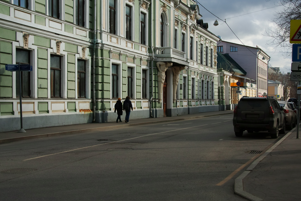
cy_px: 100
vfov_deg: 29.2
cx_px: 150
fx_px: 385
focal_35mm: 46
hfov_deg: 42.7
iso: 100
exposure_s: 1/250
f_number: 9
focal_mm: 35
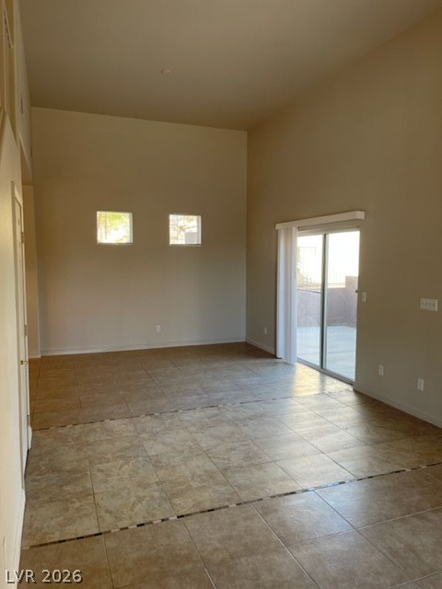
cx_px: 221
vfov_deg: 67.3
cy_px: 294
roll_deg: +0.0
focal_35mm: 26
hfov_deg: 53.1
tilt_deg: -2.7
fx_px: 443
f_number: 1.6
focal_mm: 5.1
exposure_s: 1/121
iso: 80
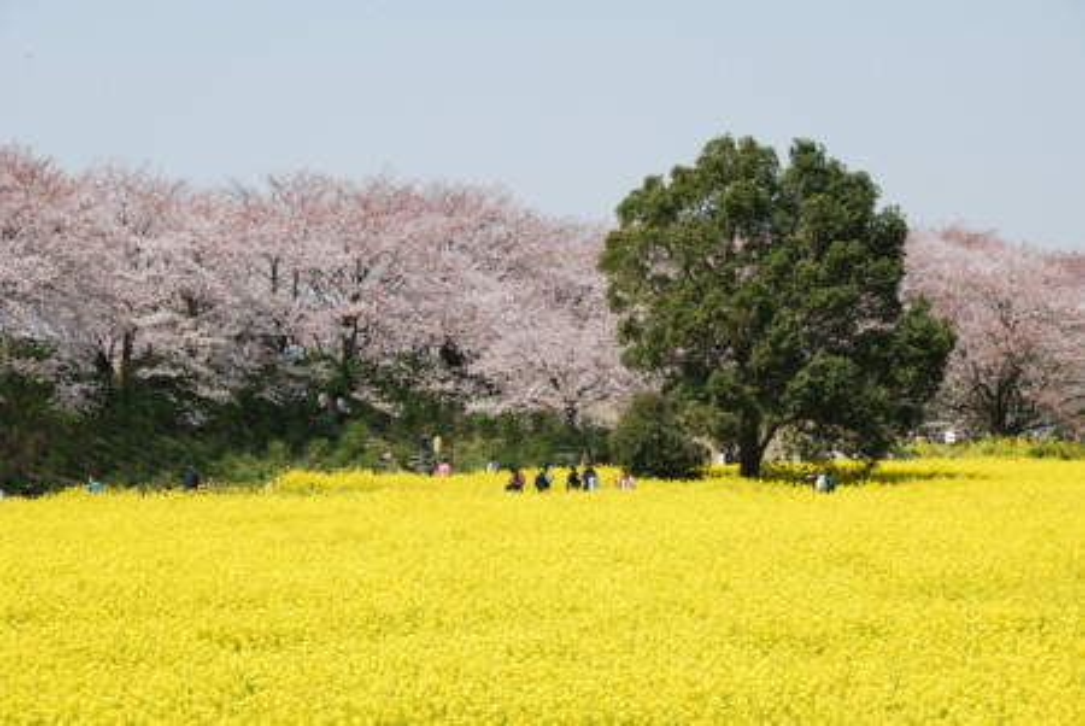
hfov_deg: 18.2
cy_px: 363
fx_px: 3394
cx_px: 542
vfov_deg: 12.2
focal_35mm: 112
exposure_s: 1/250
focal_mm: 75
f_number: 10
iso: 140
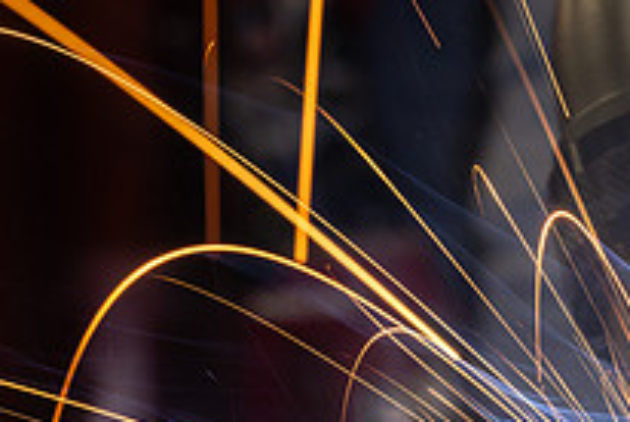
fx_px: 4101
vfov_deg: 5.9
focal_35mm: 234
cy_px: 481
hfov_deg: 8.7
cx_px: 737
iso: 50
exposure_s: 1/6
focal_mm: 70
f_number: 11
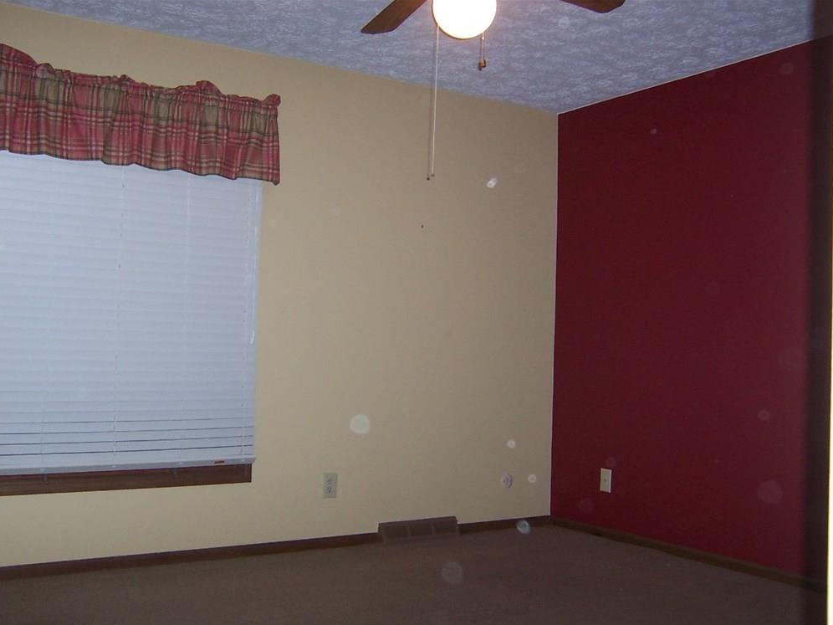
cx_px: 409
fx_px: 890
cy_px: 320
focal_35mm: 37
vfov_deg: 38.7
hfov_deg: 50.1
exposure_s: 1/60
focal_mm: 5.6
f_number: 2.8
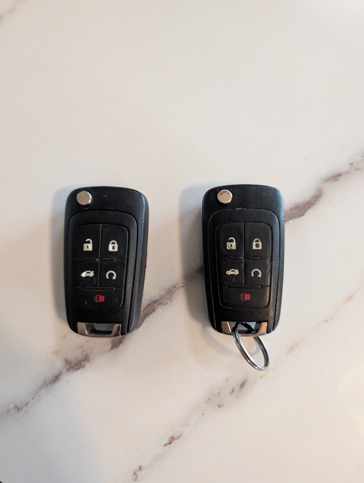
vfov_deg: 71.5
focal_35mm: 24
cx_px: 182
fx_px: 336
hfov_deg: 56.9
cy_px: 242
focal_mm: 6.9
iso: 591
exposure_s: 1/48.9
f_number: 1.68
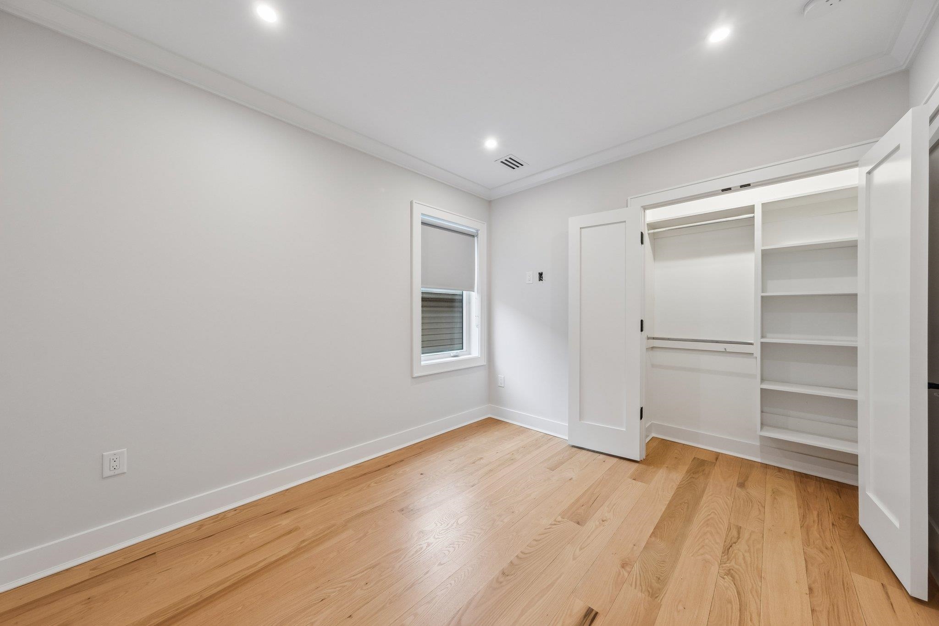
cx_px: 470
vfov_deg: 90.0
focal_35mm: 12
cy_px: 313
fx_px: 313
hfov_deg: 112.6
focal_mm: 8
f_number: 8
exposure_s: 1/15
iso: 320
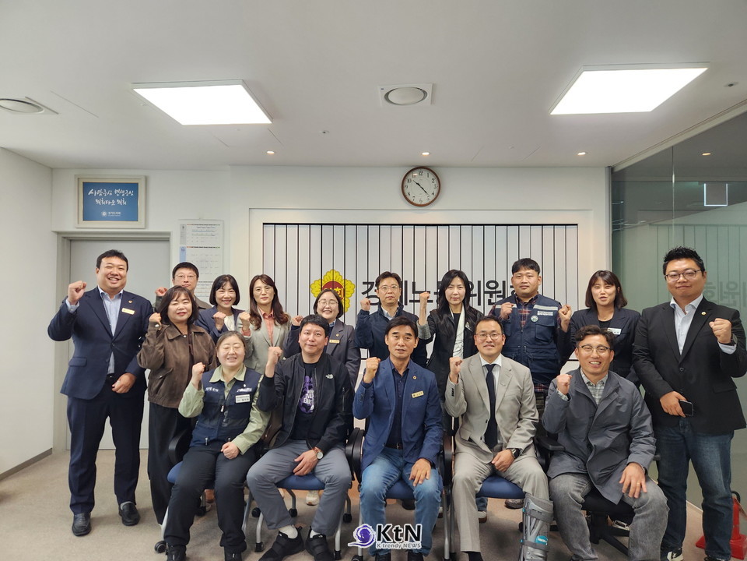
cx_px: 374
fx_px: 496
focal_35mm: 23
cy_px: 280
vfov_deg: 58.9
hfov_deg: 73.9
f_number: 1.8
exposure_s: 1/120
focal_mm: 5.4
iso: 160
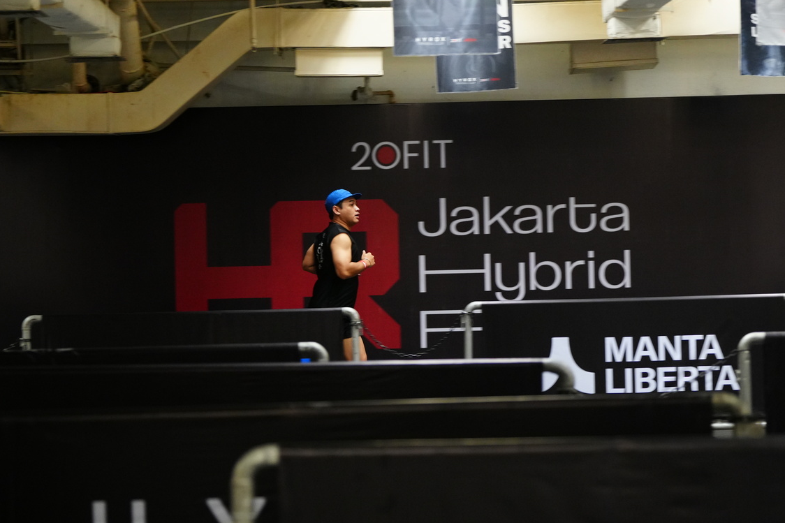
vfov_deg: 12.3
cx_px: 375
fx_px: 2420
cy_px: 262
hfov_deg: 18.4
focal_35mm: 111
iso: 2500
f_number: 2.8
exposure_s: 1/100
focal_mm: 70
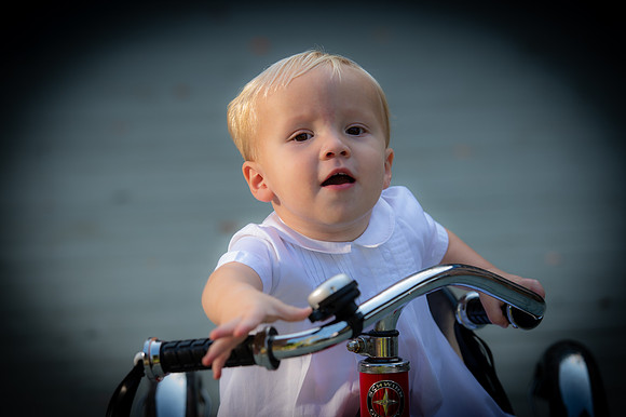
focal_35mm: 135
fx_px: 2346
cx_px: 313
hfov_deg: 15.2
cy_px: 208
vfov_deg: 10.1
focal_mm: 135
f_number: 4.5
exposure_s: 1/125
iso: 100
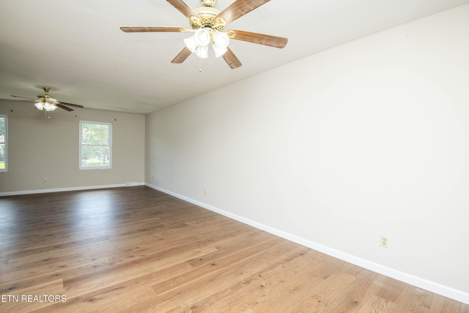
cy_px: 156
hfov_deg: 96.7
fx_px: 208
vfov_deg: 73.7
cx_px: 234
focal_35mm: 16
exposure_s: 1/250
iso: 500
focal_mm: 16
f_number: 9
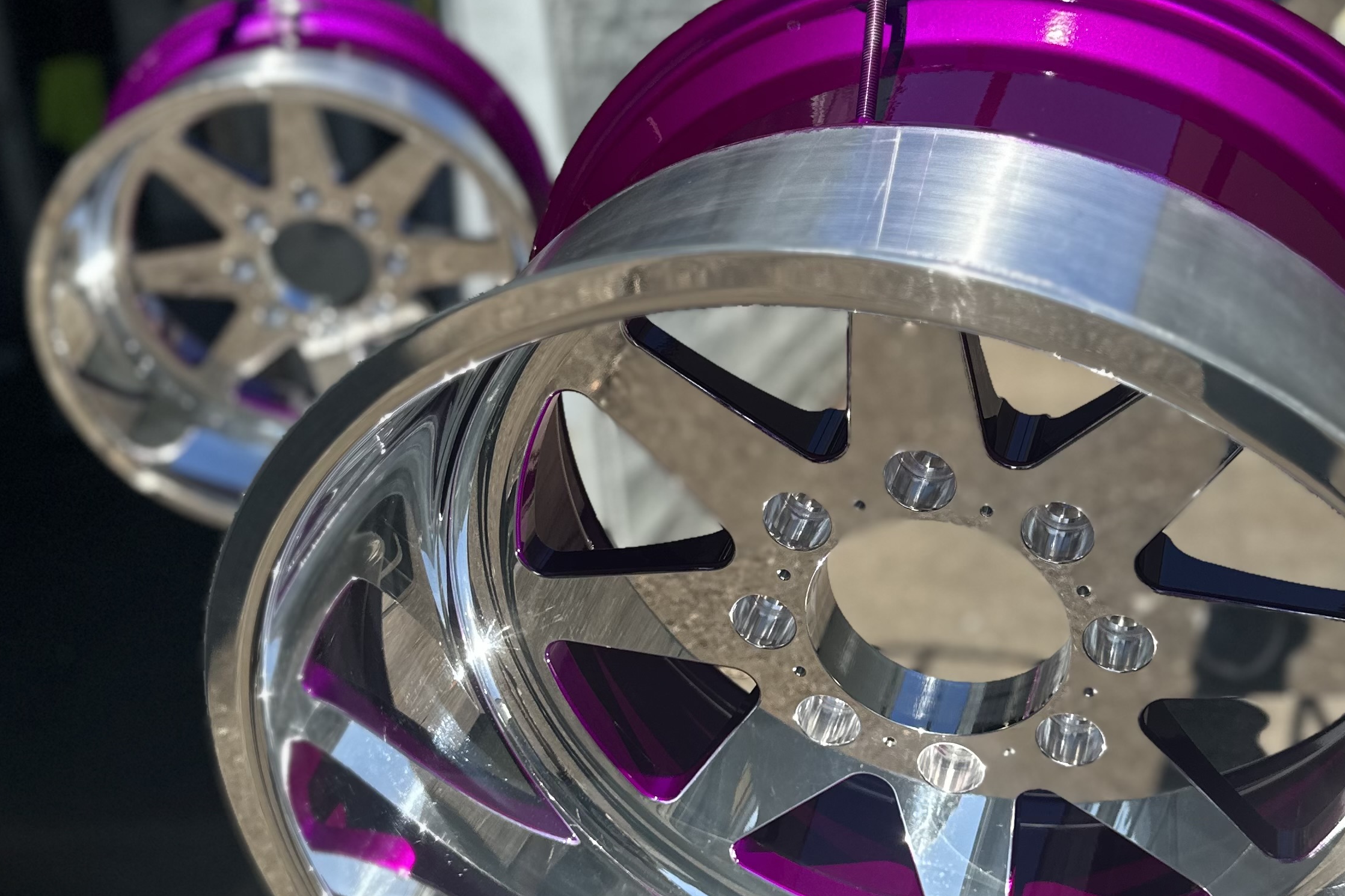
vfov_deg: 29.8
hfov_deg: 43.2
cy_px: 489
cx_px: 848
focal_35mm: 45
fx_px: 1681
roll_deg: +5.0
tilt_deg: -13.4
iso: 80
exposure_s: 1/3472
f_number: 1.78
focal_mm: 6.86
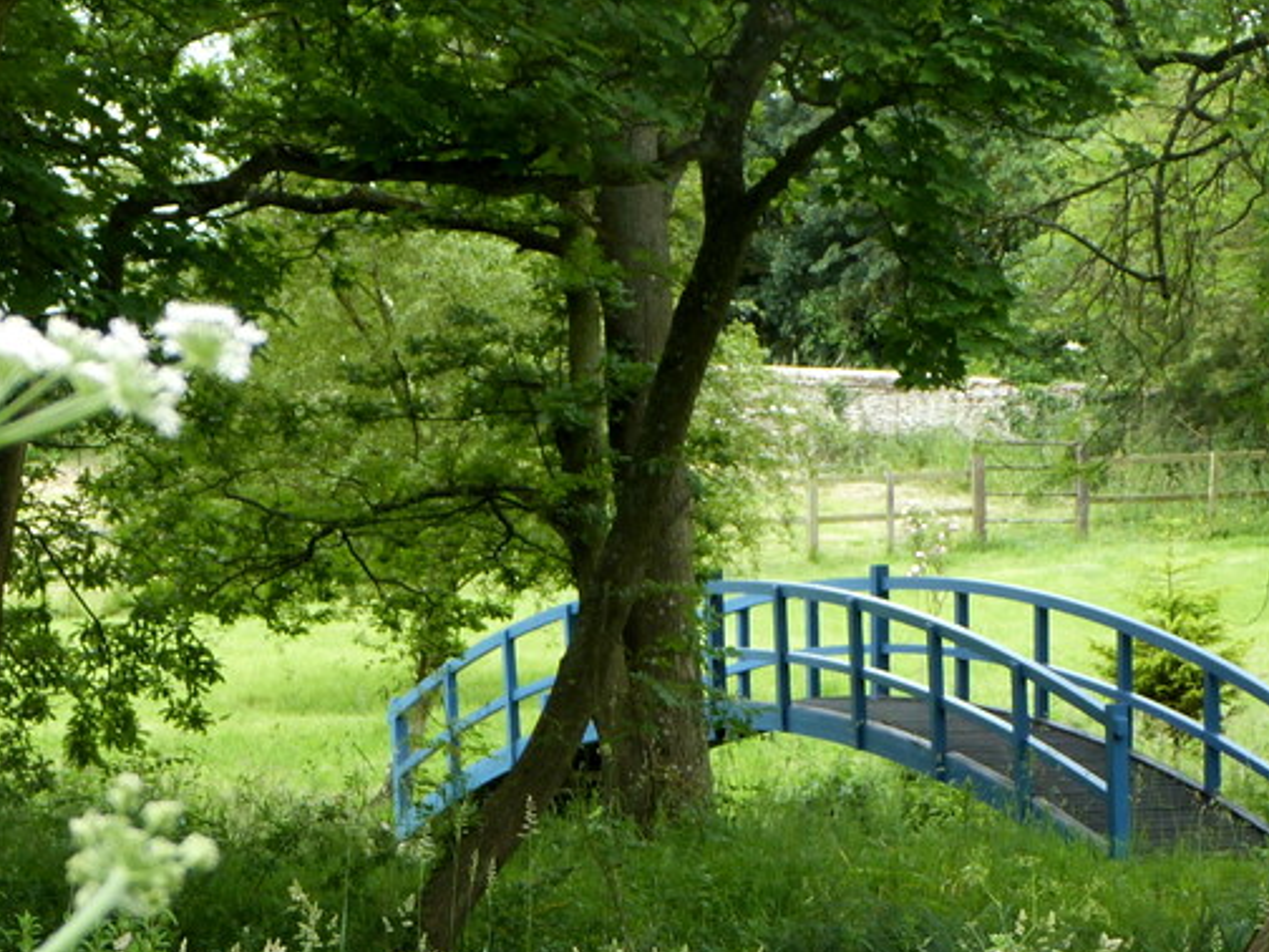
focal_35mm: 189
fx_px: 6929
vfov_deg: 7.9
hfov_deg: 10.4
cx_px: 179
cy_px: 665
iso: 100
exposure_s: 1/125
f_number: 3.4
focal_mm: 16.8
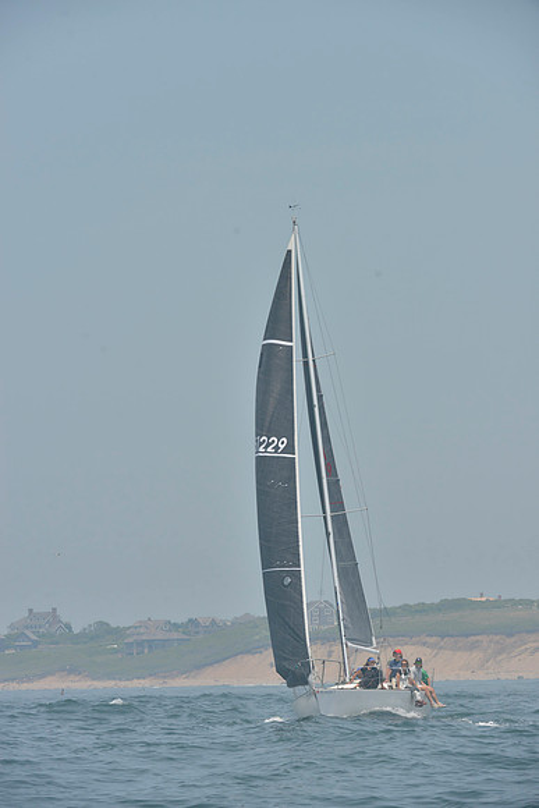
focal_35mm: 200
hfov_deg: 6.9
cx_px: 270
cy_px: 404
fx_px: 4489
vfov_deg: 10.3
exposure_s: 1/1000
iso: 280
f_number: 8
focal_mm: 200
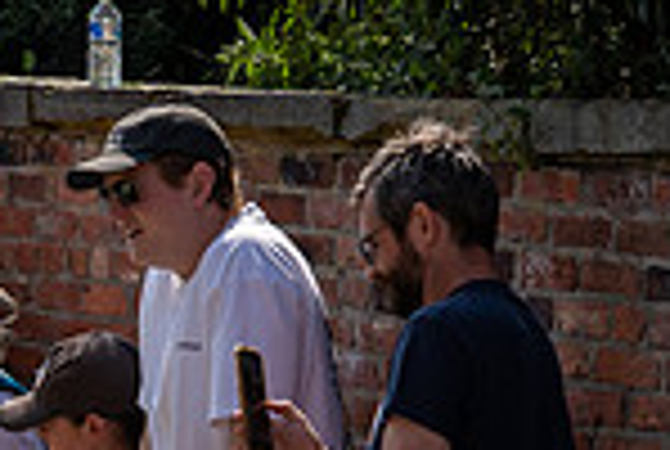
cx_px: -627
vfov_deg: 3.6
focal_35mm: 388
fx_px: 7235
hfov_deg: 5.2
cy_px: 288
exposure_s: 1/1600
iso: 160
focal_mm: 62
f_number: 4
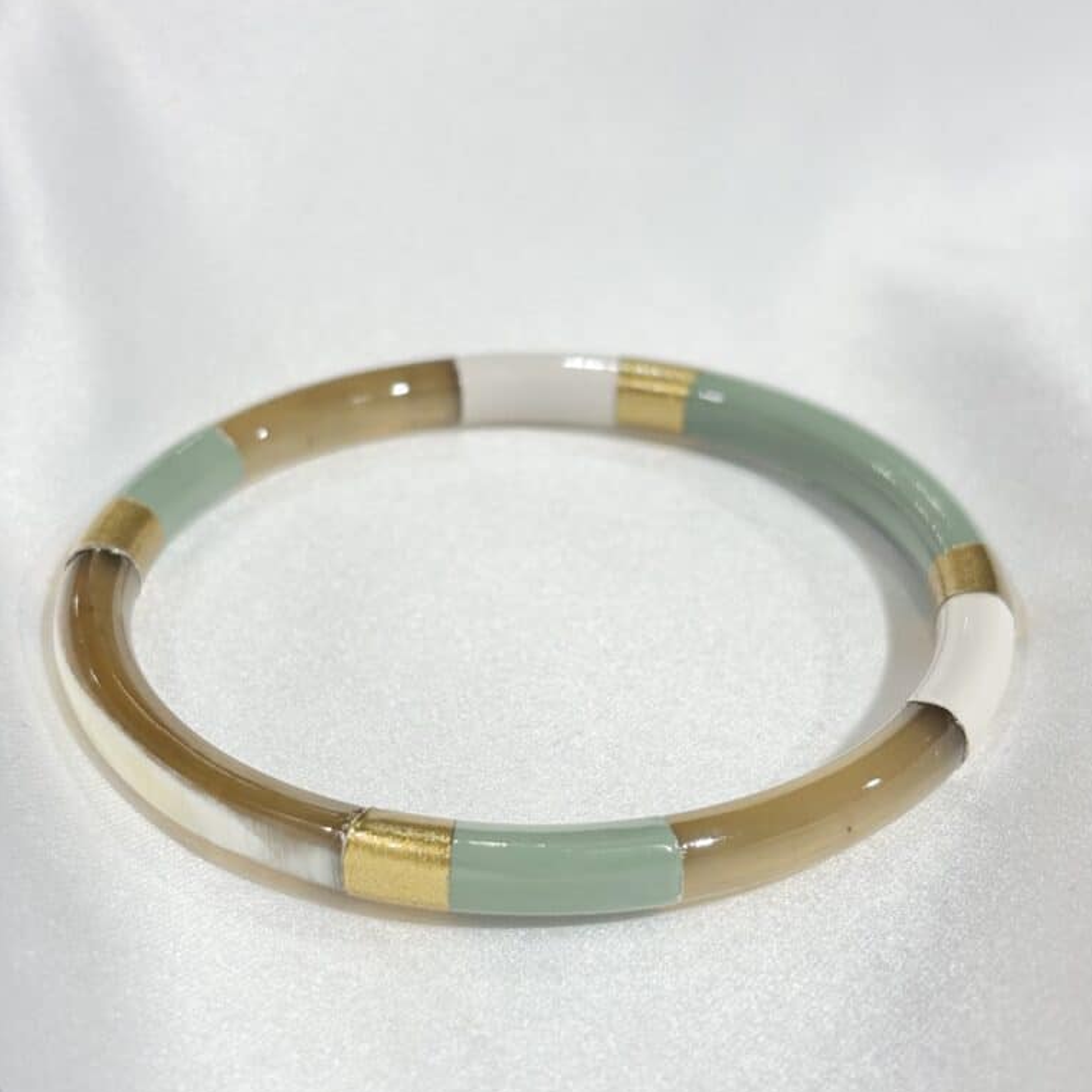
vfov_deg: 27.7
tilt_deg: -37.1
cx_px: 550
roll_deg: +4.6
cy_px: 606
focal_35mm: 62
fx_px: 2213
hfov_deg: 27.7
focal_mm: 5.96
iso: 32
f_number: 1.6
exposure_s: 1/321
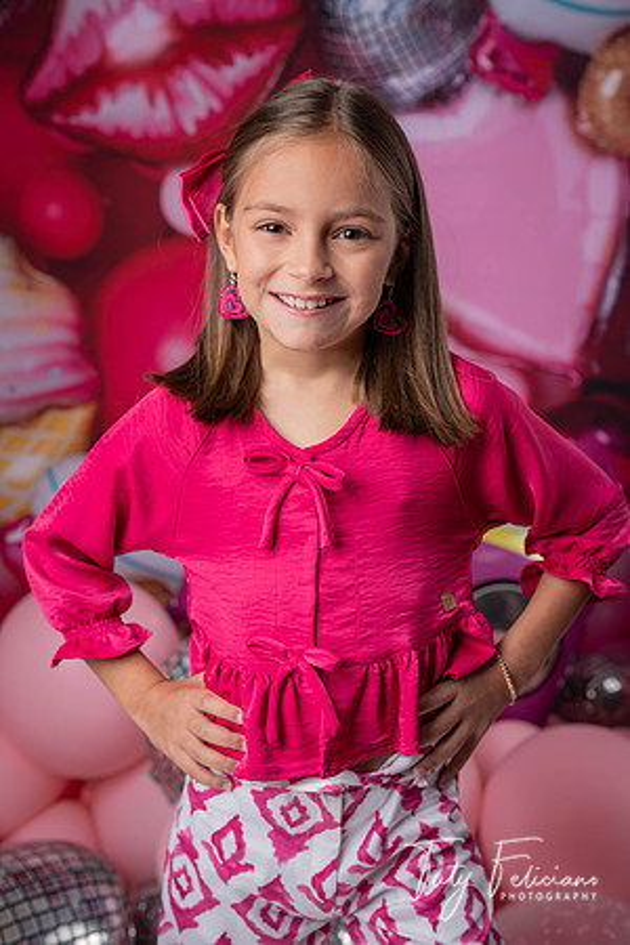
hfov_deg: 27.0
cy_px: 472
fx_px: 1312
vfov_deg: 39.6
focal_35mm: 50
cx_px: 315
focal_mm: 50
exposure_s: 1/100
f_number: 4.5
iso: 100
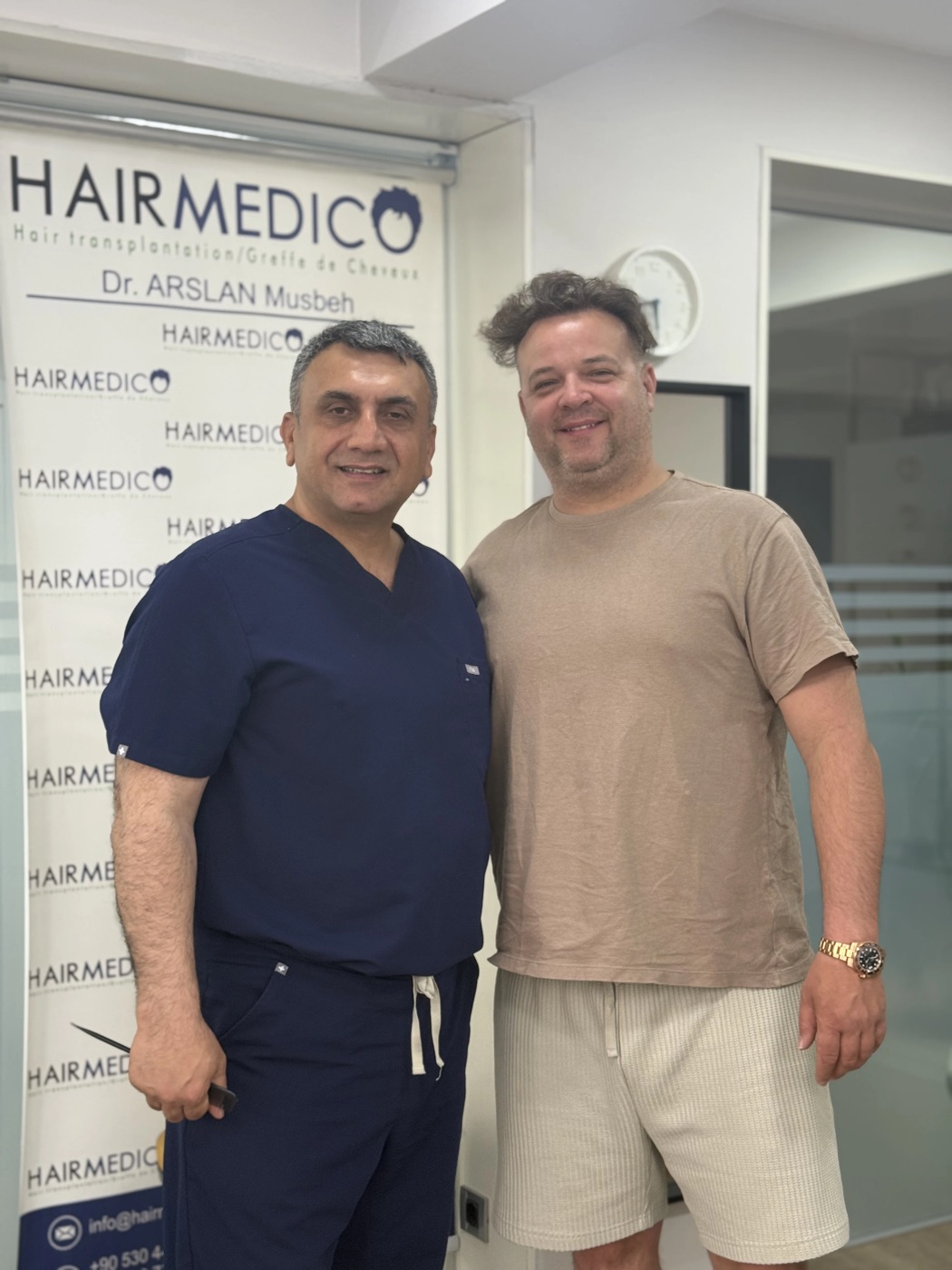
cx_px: 476
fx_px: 1760
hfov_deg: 30.3
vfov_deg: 39.7
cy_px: 635
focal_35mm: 48
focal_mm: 6.76
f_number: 1.78
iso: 80
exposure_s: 1/50
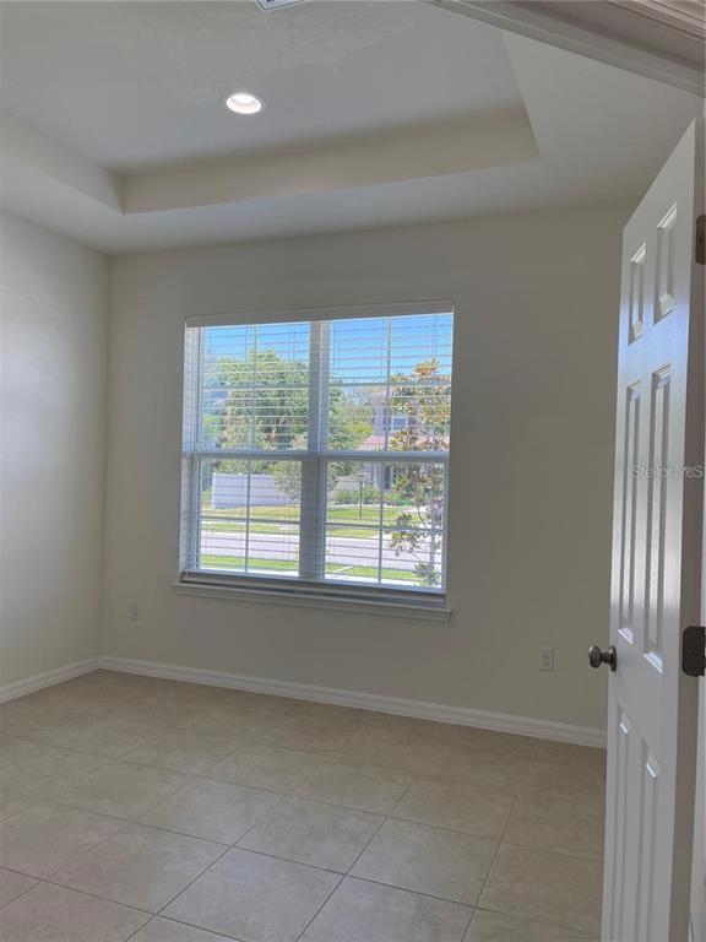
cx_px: 353
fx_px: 707
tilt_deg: +0.2
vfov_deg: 67.3
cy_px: 471
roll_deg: -2.1
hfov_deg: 53.1
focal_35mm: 26
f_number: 1.6
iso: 50
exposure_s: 1/327
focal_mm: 5.1
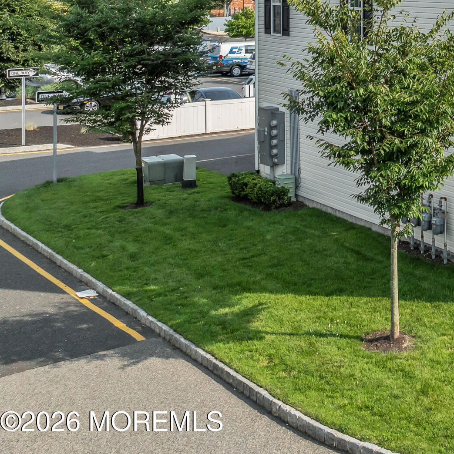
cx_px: 651
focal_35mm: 61
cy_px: -23
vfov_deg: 26.3
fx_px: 905
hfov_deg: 23.4
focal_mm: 12.29
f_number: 2.8
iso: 100
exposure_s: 1/2000
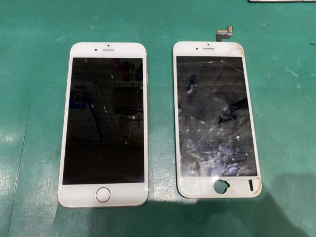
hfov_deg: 67.3
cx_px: 158
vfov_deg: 53.1
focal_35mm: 26
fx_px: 237
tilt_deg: -72.8
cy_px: 118
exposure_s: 1/50
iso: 64
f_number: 1.8
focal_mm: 4.25
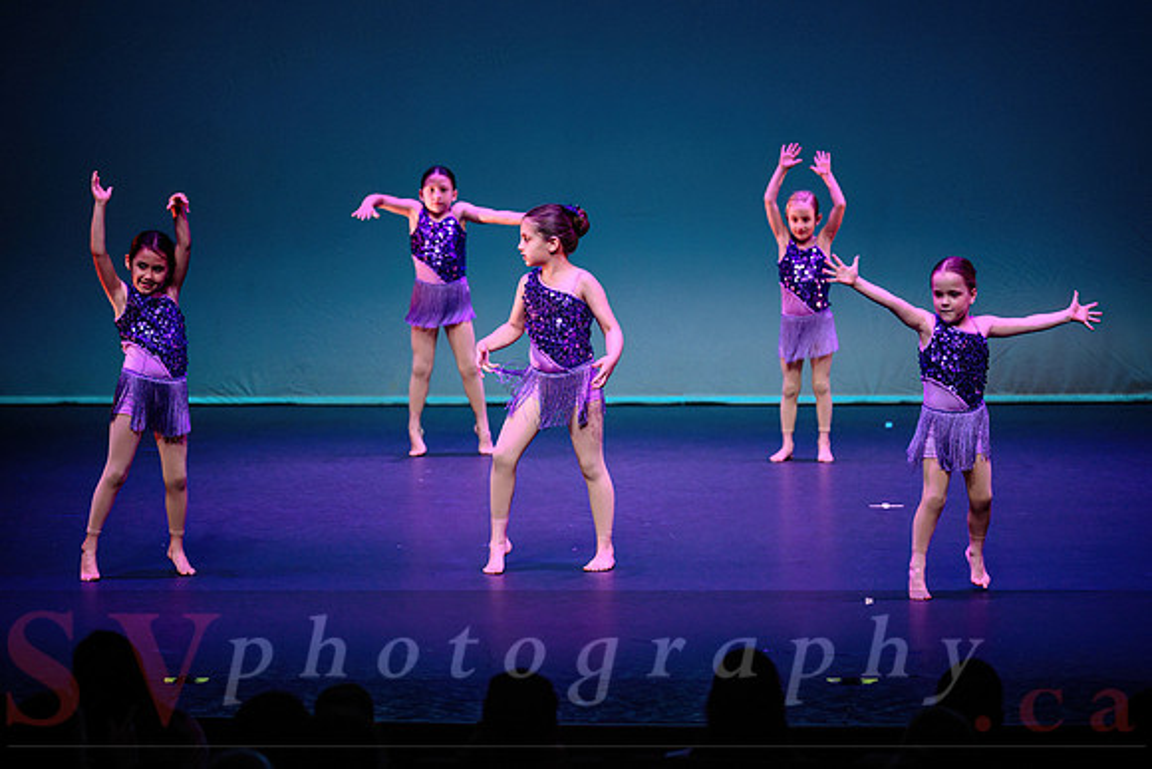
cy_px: 434
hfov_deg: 14.3
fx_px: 4585
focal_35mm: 143
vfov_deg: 9.6
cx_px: 577
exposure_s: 1/500
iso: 1600
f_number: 2.8
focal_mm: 125
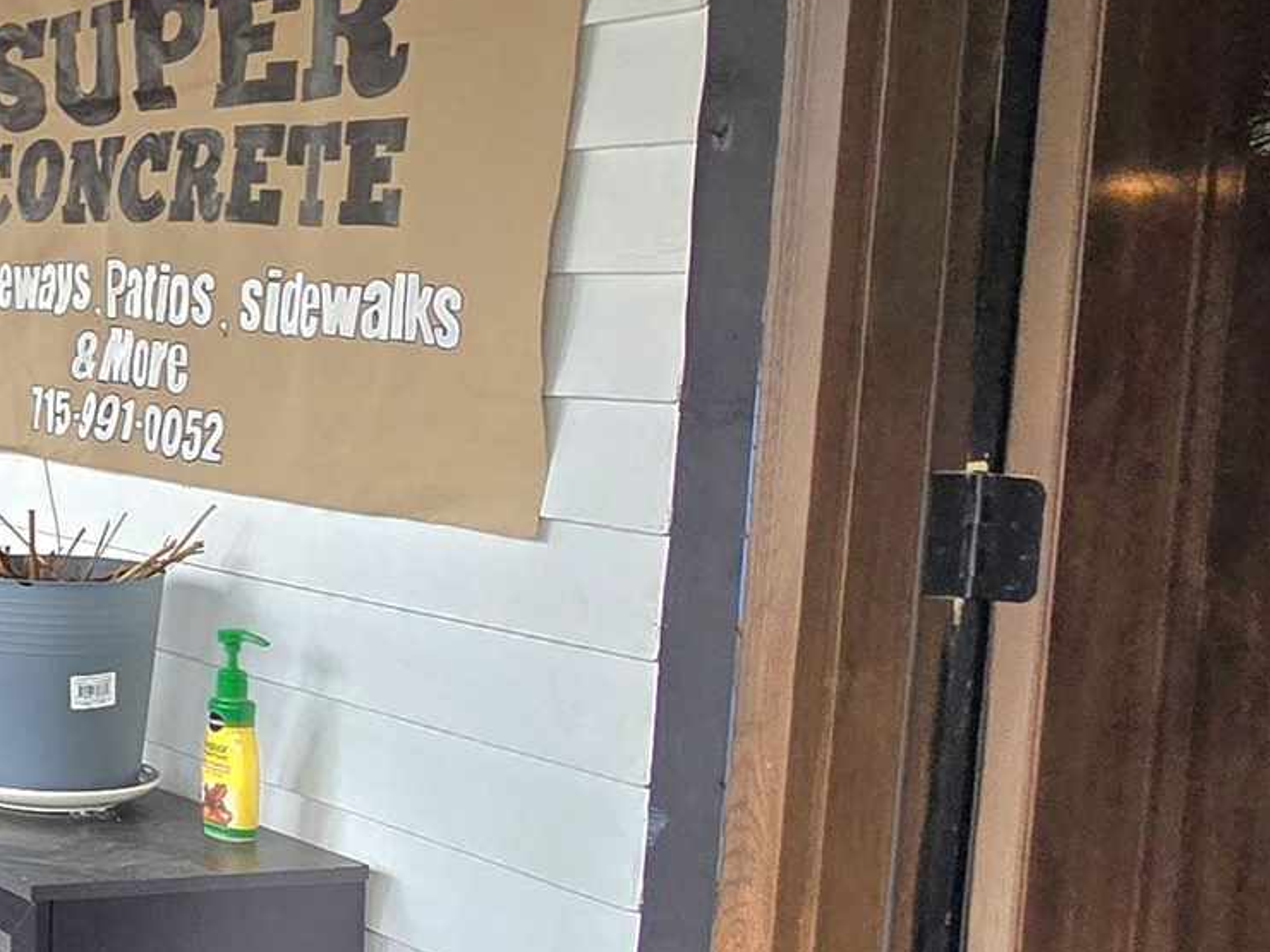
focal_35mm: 54
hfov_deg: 23.8
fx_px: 1981
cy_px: 521
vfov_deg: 27.0
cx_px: -839
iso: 50
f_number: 2.2
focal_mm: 2.2
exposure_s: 1/60.2
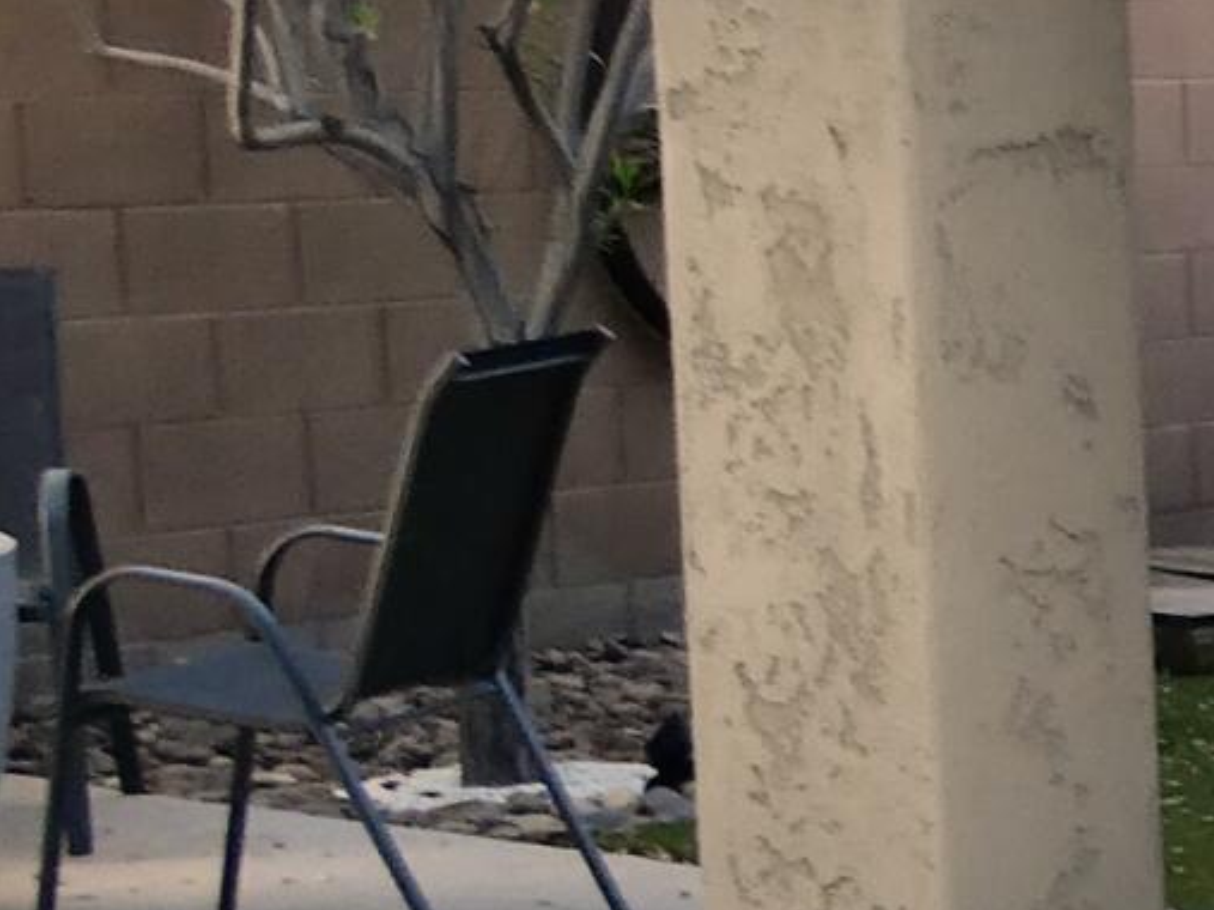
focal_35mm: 142
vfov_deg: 10.3
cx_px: 2438
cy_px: 946
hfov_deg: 12.3
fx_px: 4979
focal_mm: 4.3
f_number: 3.3
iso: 80
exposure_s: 1/200
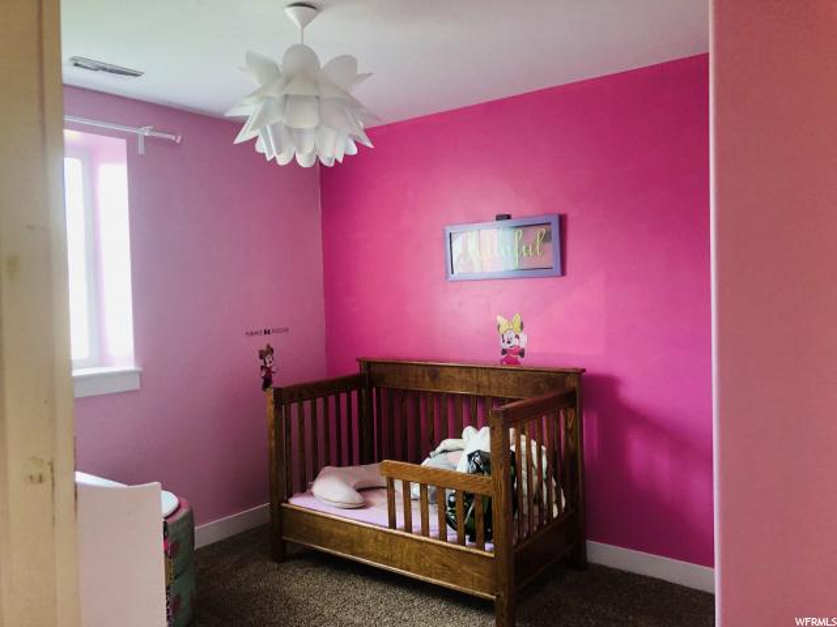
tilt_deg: -1.7
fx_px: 677
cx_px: 418
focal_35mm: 28
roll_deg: +1.1
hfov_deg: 63.4
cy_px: 314
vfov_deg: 49.7
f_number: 1.8
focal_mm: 4
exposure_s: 1/30
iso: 320
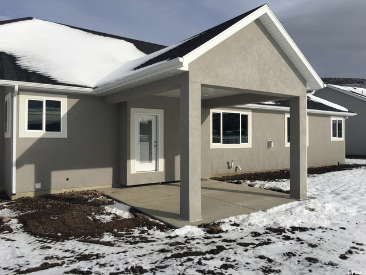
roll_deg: +0.4
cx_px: 183
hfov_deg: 61.7
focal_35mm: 29
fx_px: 307
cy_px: 138
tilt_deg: +2.6
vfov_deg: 48.2
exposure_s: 1/3846
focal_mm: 4.15
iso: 25
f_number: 2.2
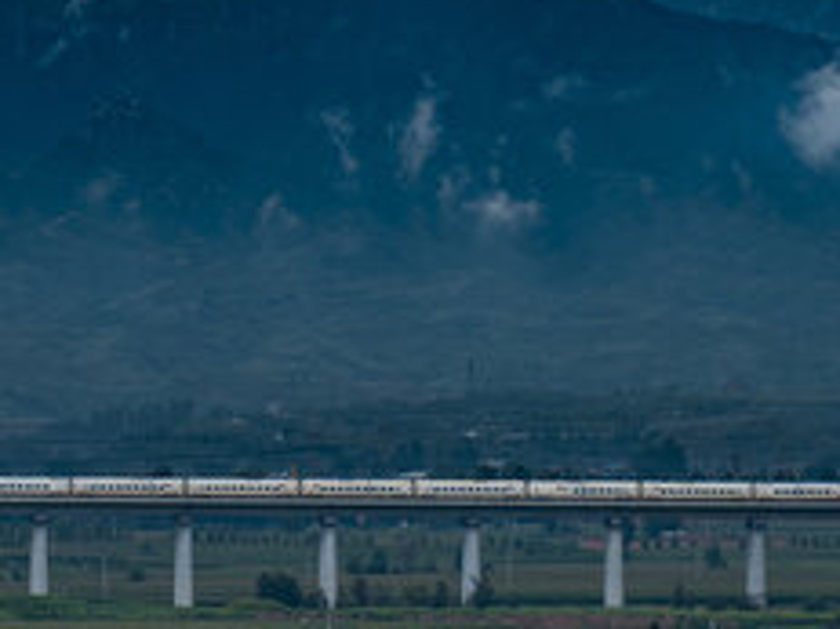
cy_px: -133
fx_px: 12660
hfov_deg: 3.8
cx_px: 436
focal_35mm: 522
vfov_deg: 2.8
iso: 50
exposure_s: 1/320
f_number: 4
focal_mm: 105
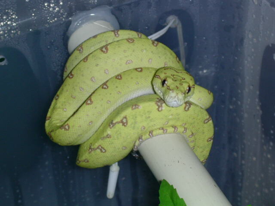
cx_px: 138
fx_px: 842
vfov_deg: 14.0
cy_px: 103
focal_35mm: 106
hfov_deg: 18.5
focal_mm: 16.1
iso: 70
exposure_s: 1/64
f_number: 4.7
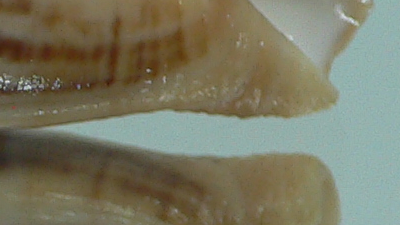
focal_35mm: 192
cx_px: -99
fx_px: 2036
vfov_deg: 6.3
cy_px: -41
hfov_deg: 11.0
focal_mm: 4.6
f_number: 2.8
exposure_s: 1/60
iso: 80
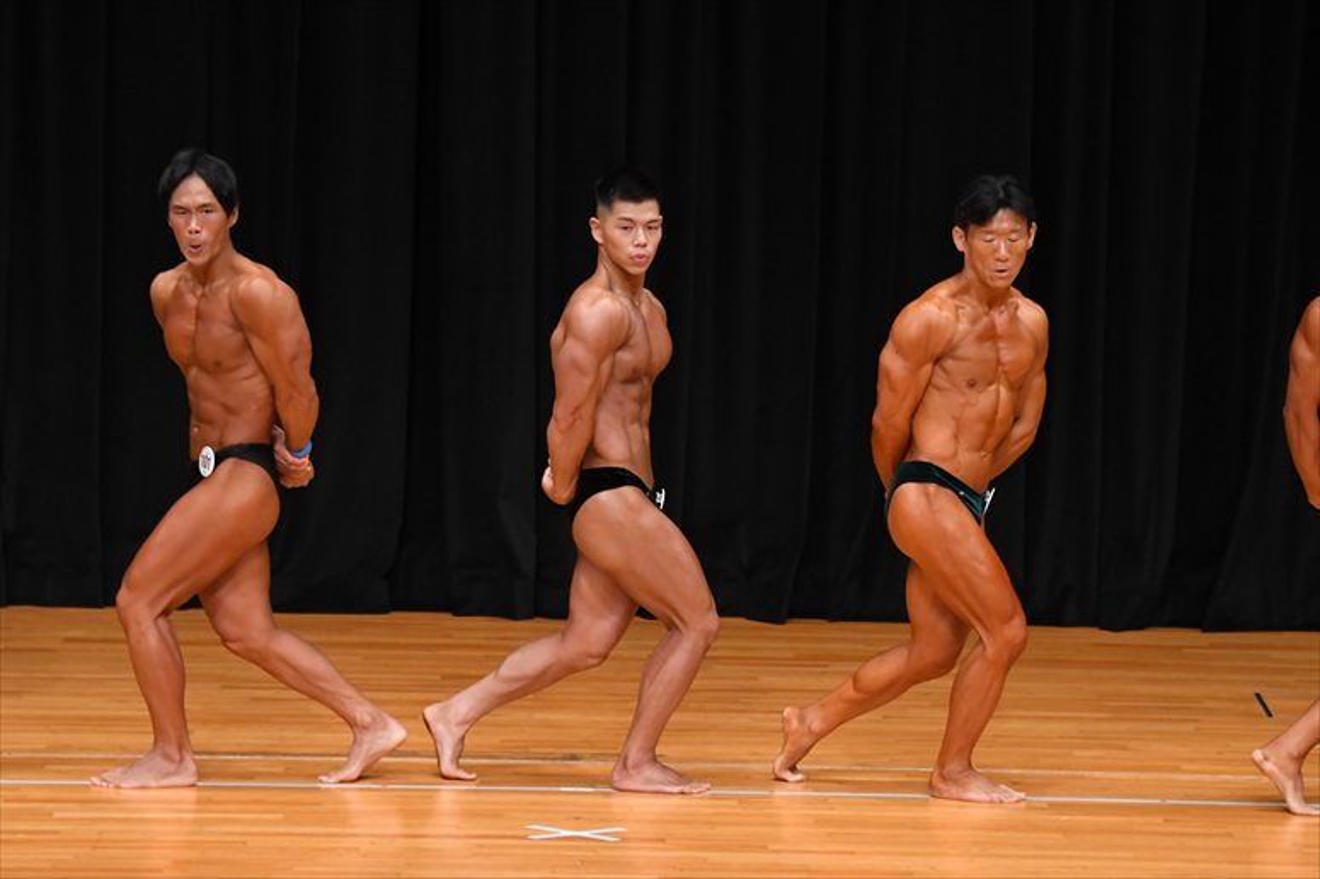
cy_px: 440
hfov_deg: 8.1
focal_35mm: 255
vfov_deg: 5.4
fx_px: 9346
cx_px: 660
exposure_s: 1/400
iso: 3200
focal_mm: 170
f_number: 5.6
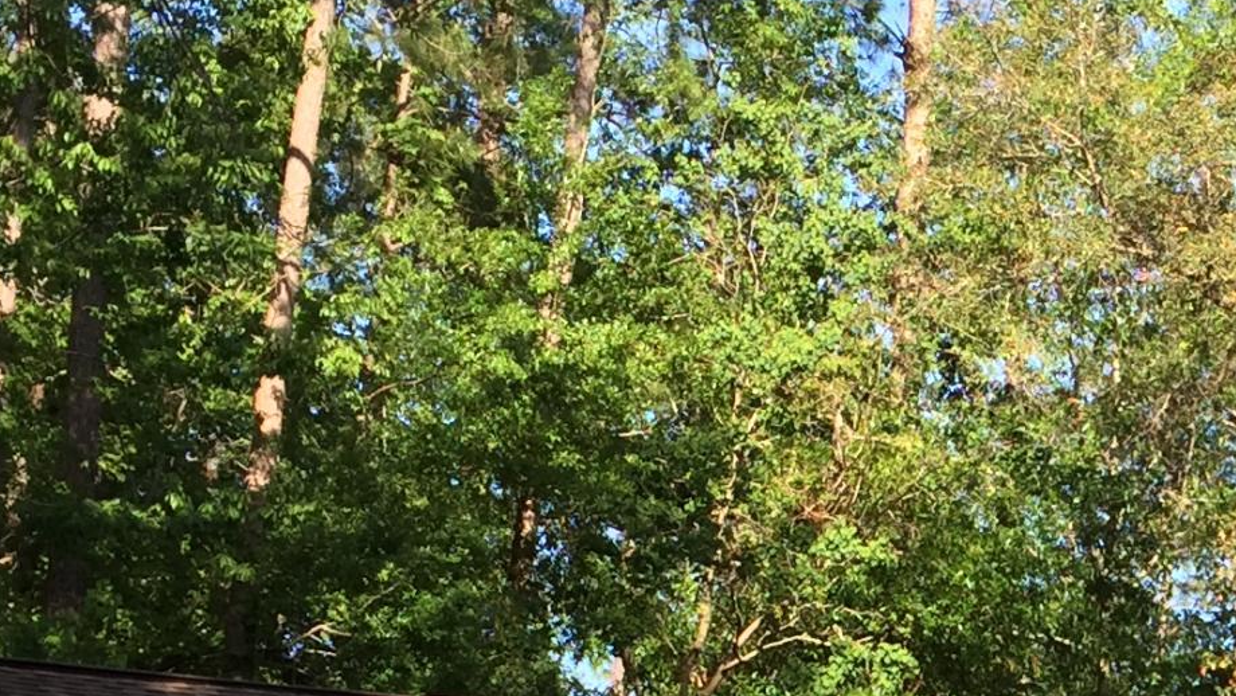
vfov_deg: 11.6
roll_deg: -2.2
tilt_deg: +4.4
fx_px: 3376
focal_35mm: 103
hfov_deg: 19.8
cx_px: 1361
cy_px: 791
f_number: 2.2
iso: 32
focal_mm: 4.15
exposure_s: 1/590
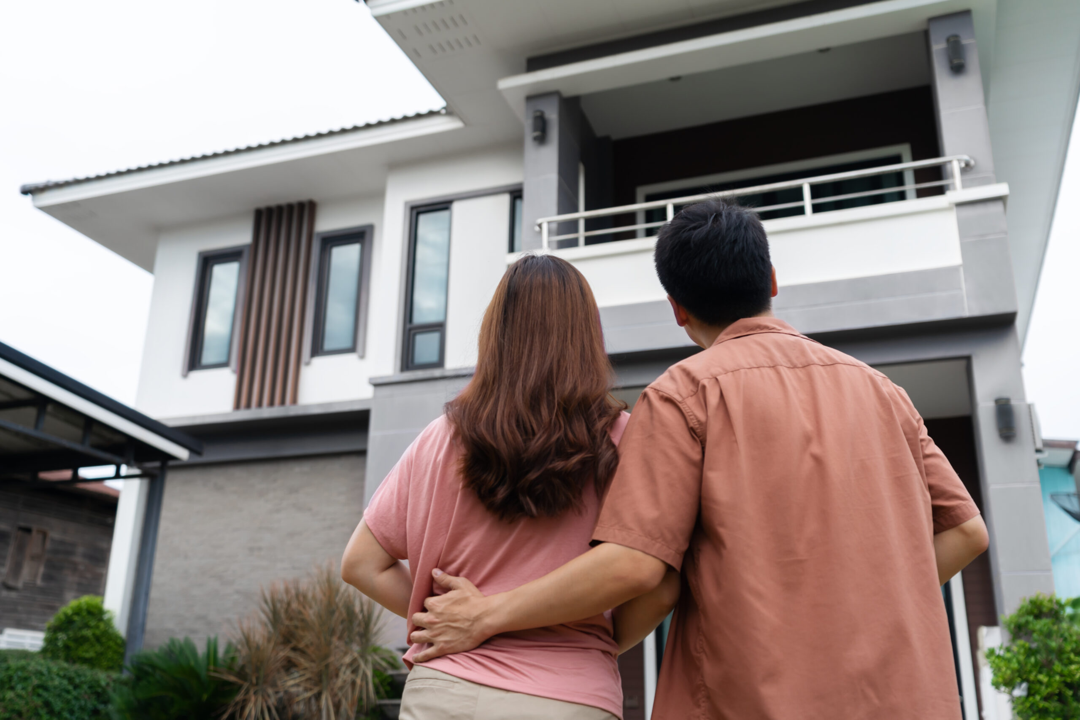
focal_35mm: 34
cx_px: 540
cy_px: 360
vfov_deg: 38.9
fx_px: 1020
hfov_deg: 55.8
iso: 100
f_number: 2.8
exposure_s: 1/200
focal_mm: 34
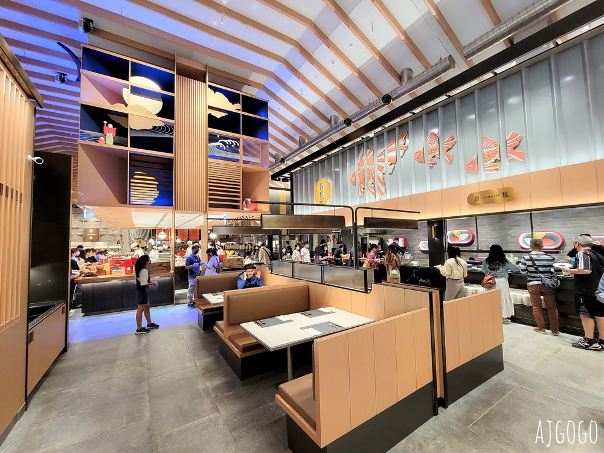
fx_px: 227
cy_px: 226
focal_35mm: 13
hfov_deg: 106.2
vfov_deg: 89.9
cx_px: 302
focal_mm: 2.2
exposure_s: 1/45
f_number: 2.2
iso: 320
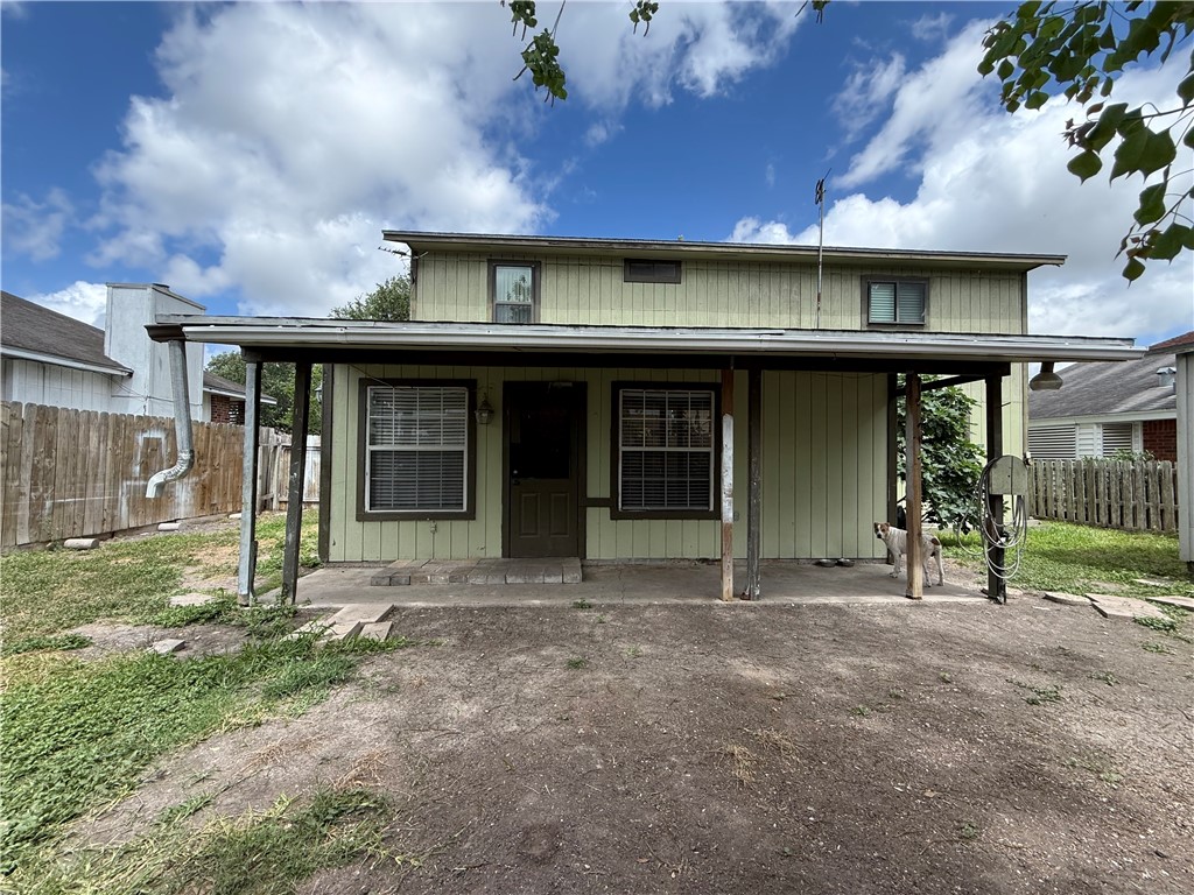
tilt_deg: +1.7
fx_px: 483
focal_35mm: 14
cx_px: 597
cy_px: 448
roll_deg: -0.4
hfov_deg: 102.1
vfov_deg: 85.7
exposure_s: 1/433
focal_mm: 2.22
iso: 50
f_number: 2.2
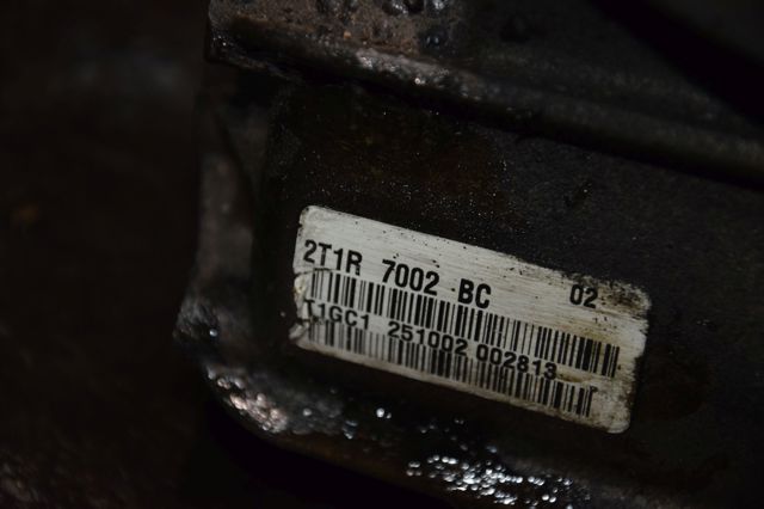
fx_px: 3341
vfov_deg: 8.7
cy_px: 254
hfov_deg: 13.0
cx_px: 382
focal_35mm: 158
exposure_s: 1/60
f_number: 5.6
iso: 800
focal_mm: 105
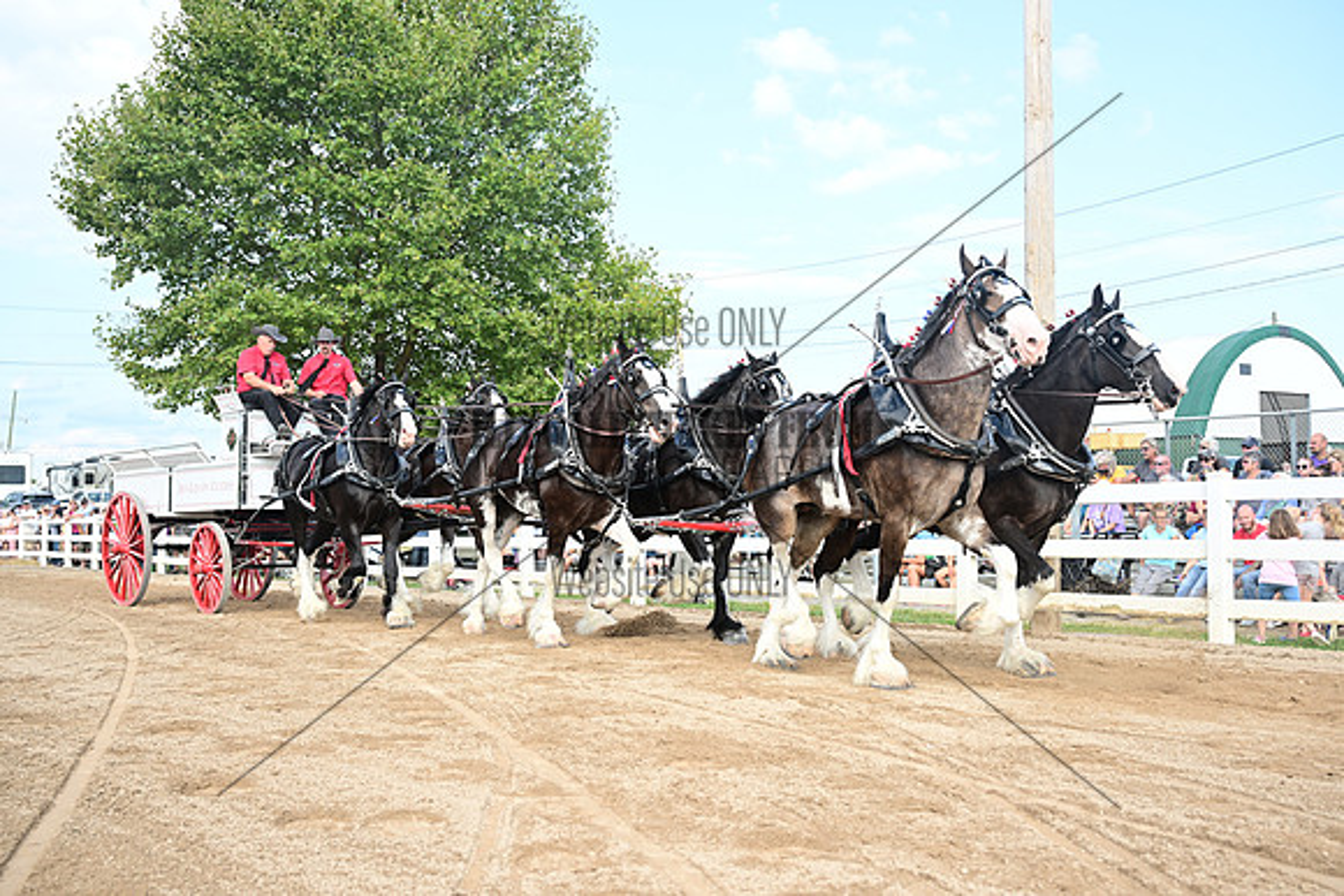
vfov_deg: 33.4
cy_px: 448
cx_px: 672
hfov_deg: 48.4
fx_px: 1494
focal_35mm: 40
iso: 250
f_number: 4.5
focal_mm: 40
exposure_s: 1/516
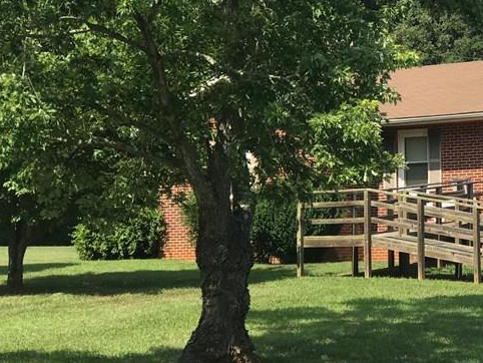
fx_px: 1689
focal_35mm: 121
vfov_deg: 12.2
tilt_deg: +4.0
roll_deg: +0.5
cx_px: 501
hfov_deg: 15.9
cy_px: 134
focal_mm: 6.6
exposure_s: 1/679
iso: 20
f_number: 2.8
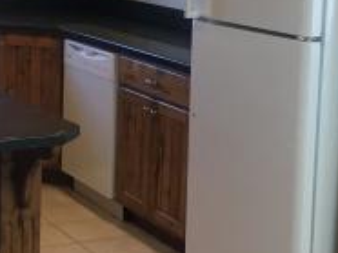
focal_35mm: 100
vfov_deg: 14.7
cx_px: 127
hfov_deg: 19.6
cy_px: 75
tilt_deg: -10.9
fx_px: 975
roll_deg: -0.9
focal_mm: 4.15
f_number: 2.2
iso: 32
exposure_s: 1/30
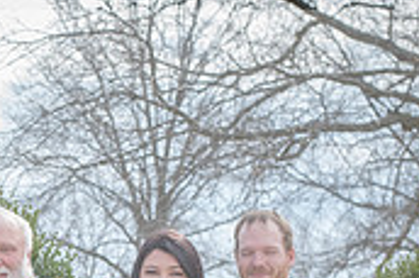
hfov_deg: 12.0
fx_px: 1963
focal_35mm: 169
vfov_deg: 7.9
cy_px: 452
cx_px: -12
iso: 400
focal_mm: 50
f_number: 6.3
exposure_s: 1/500
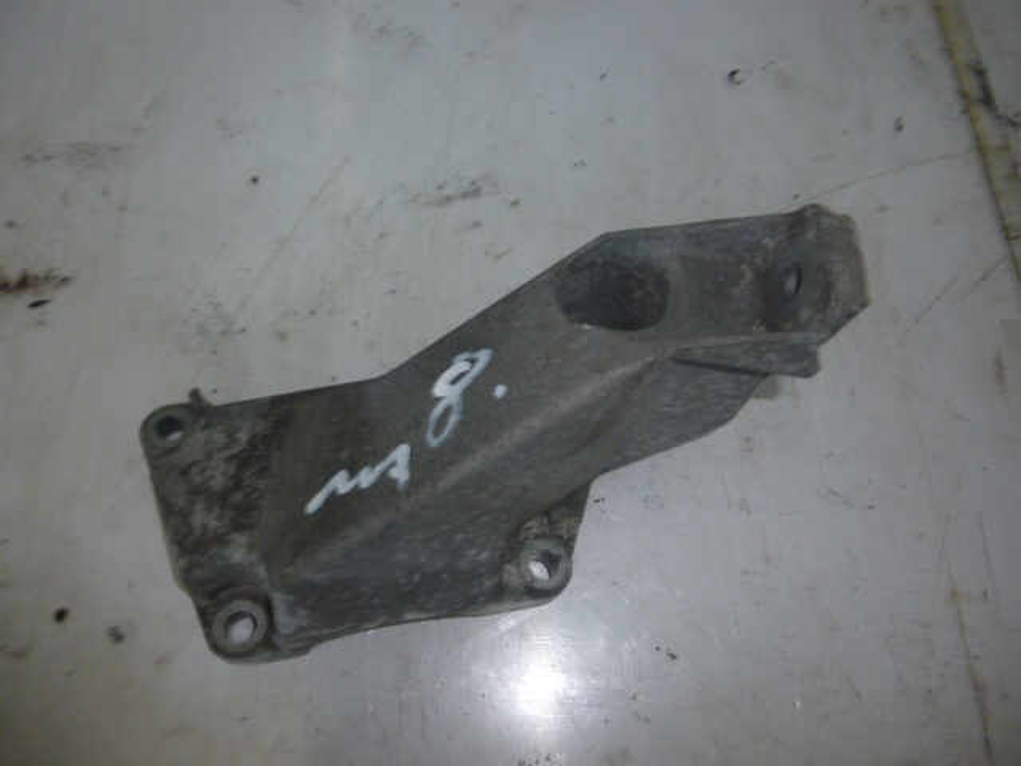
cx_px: 510
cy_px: 383
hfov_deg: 69.4
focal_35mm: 25
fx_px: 737
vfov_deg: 54.9
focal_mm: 4.5
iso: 125
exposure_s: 1/60
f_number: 3.1
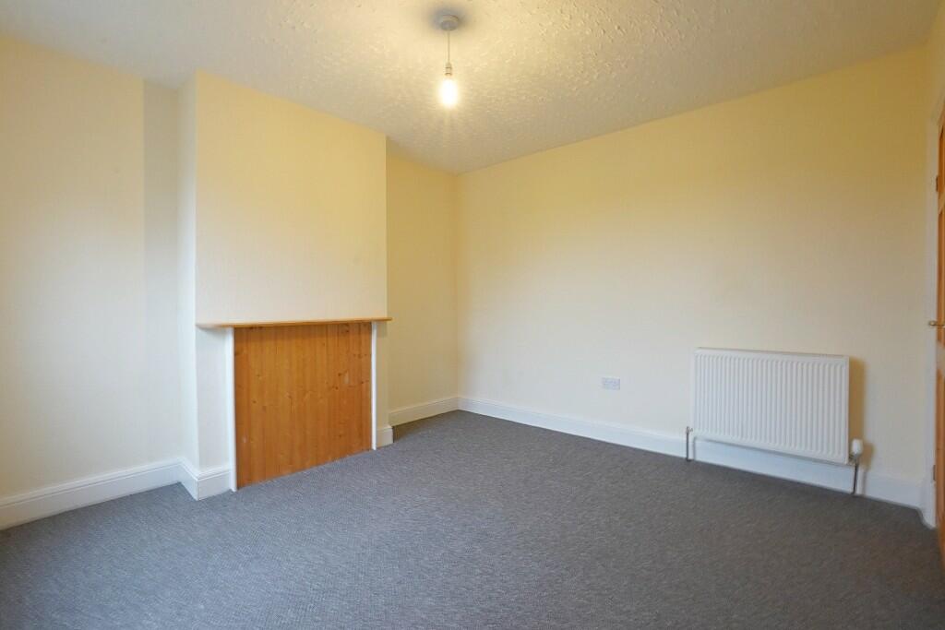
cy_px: 315
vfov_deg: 77.3
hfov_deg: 100.4
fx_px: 394
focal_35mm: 15
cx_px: 472
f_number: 18
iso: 640
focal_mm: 10
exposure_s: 1/2
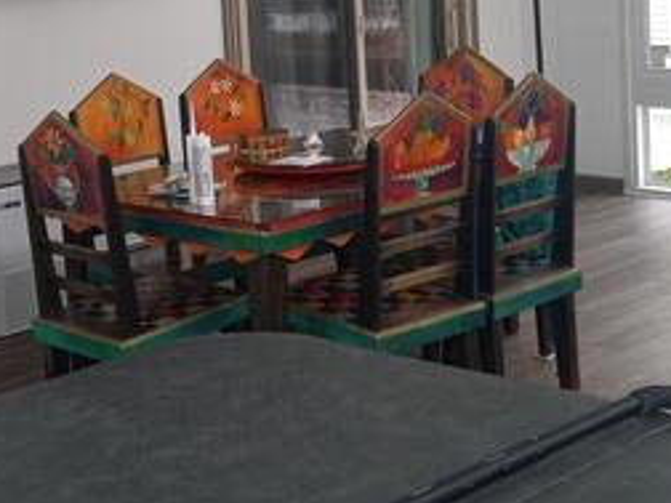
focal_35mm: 71
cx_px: 197
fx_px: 1376
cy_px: 80
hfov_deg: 27.2
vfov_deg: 20.4
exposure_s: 1/60
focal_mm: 3.71
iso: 191
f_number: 2.2
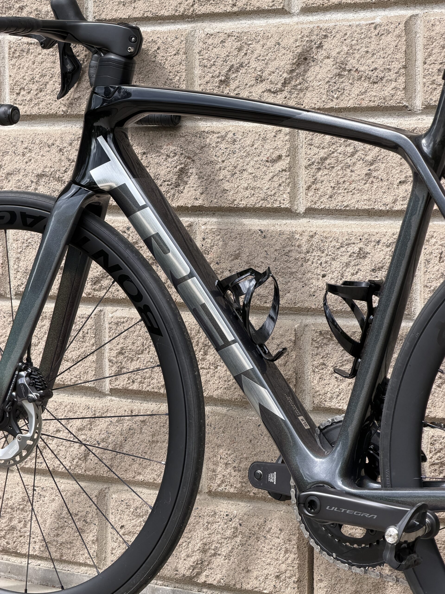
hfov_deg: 14.8
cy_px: 297
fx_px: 1714
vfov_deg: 19.6
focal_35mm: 100
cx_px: 222
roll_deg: +1.2
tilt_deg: -4.5
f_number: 2.8
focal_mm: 16.89
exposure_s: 1/359
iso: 50
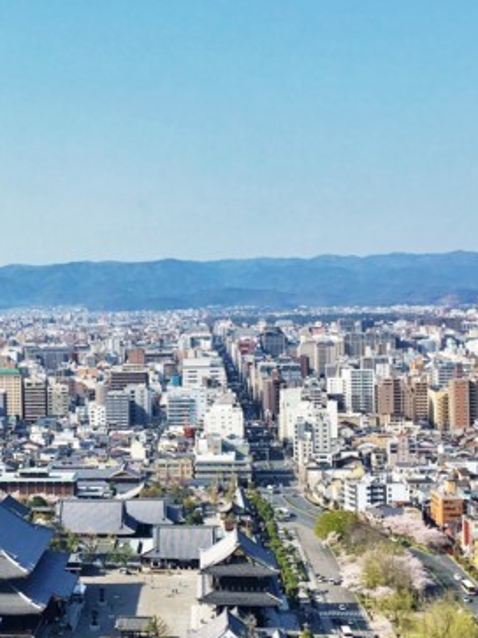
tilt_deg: +1.1
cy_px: 348
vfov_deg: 30.3
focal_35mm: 64
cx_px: 2
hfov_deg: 22.1
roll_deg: +2.2
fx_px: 1179
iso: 25
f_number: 2.2
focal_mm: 4.15
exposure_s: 1/1261
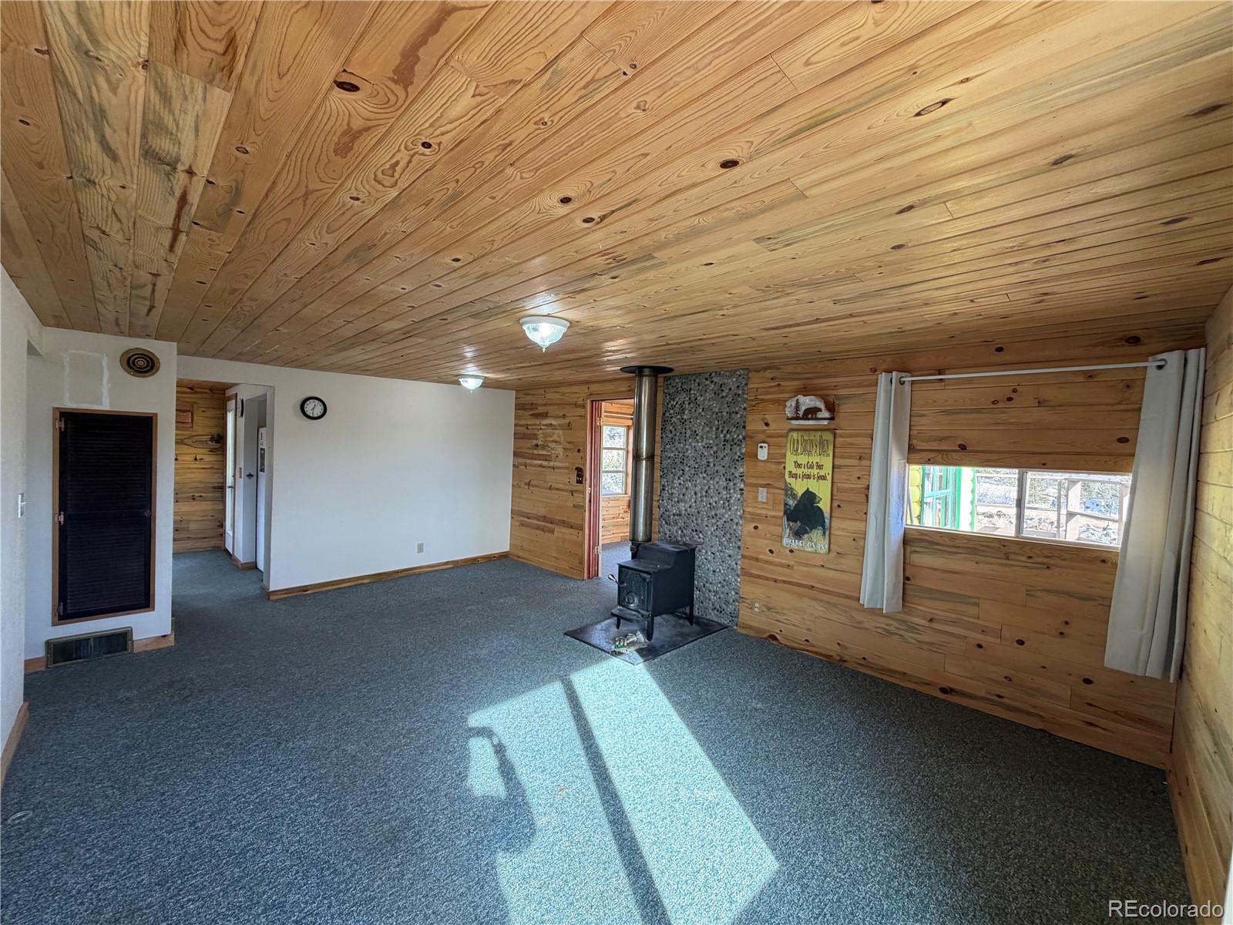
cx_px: 616
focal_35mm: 14
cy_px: 462
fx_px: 499
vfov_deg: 85.7
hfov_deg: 102.1
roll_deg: -1.3
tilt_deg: -0.6
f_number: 2.2
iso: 125
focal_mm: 2.22
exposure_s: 1/121
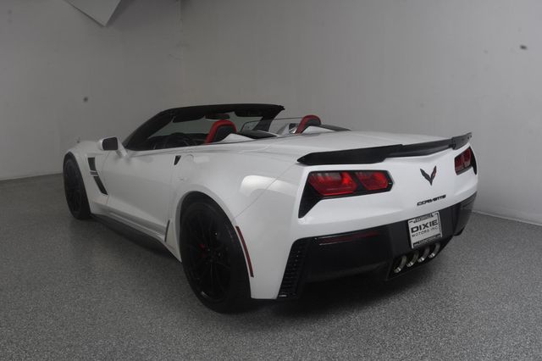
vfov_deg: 43.6
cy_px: 180
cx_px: 271
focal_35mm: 30
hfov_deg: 62.0
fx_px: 451
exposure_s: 1/160
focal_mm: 20
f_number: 14
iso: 100
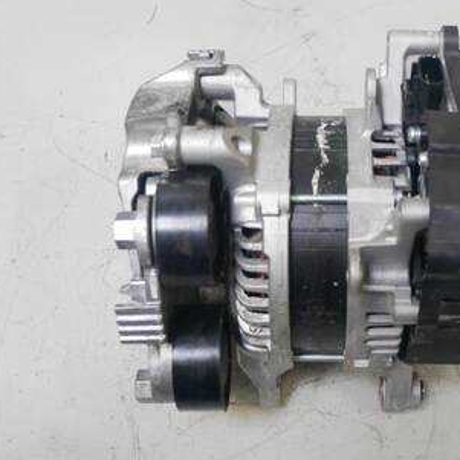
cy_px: 211
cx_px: 287
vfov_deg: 35.3
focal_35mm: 48
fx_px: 722
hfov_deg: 35.2
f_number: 4.1
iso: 1250
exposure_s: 1/60
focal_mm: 17
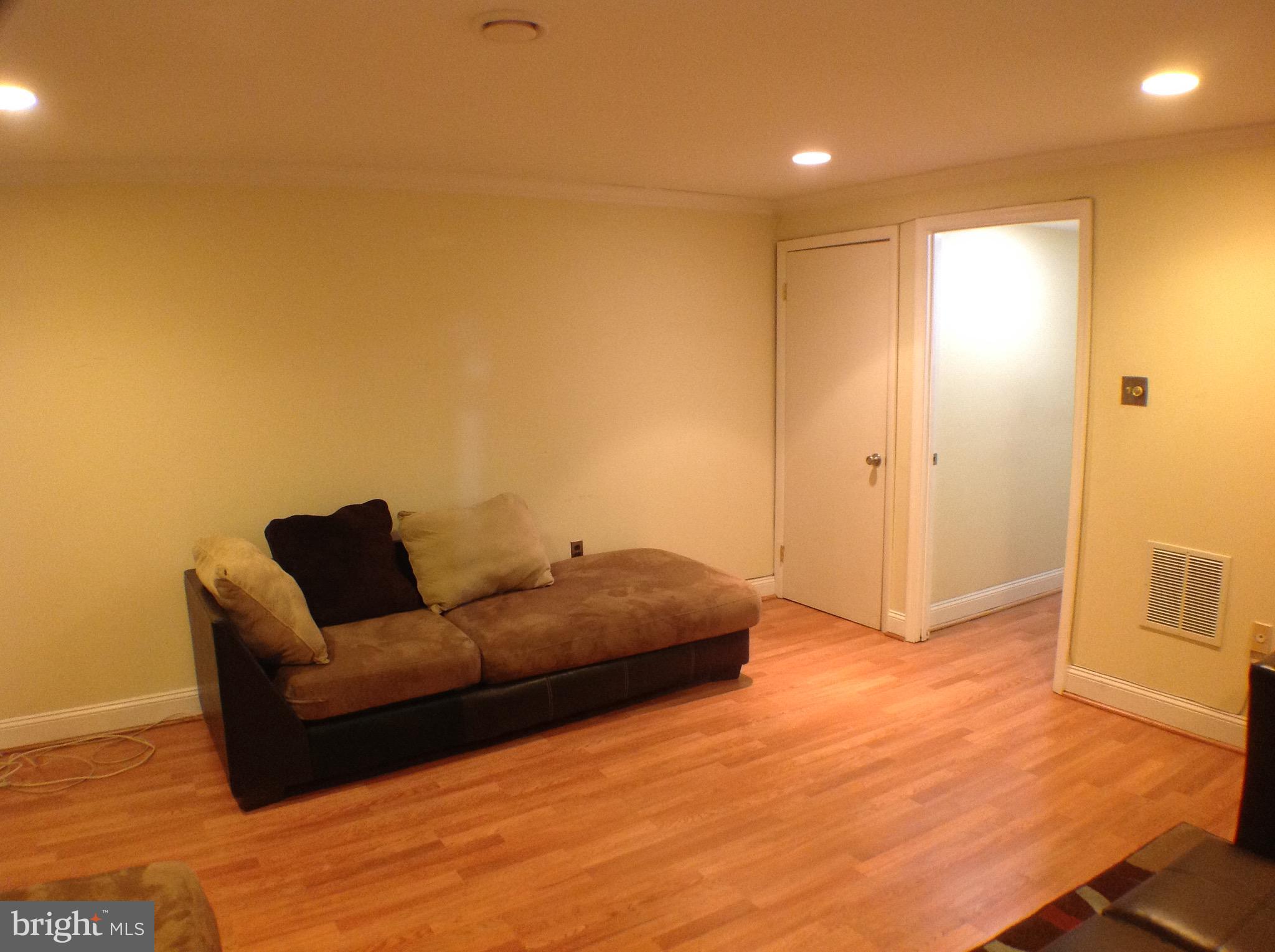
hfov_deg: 52.7
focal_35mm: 35
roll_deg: +1.2
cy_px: 476
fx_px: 1287
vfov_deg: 40.6
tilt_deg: -10.9
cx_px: 638
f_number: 2.4
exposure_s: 1/15
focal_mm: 4.28
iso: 200
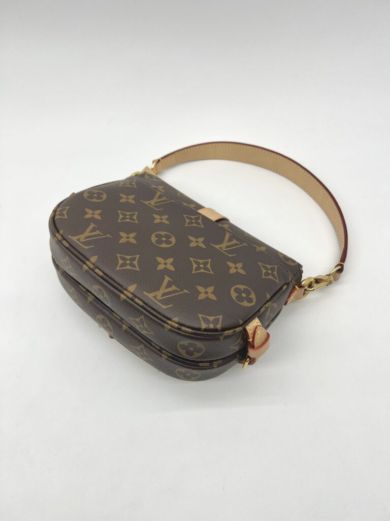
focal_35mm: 26
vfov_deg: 67.3
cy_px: 260
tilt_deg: -56.3
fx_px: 391
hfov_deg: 53.1
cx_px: 195
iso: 50
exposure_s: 1/326
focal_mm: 5.7
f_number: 1.5
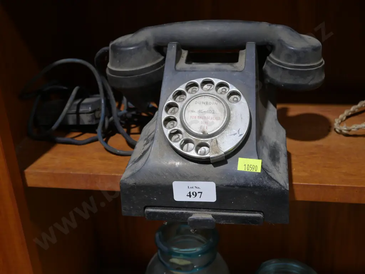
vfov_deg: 30.3
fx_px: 506
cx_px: 182
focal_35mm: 48
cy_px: 137
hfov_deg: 39.7
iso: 800
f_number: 5.2
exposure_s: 1/60
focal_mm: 24
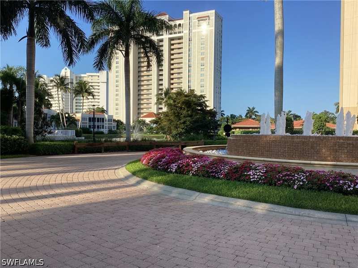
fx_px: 321
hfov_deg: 58.4
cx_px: 179
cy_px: 134
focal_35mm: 31
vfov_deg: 45.4
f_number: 2.4
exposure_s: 1/936
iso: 25
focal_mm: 3.3
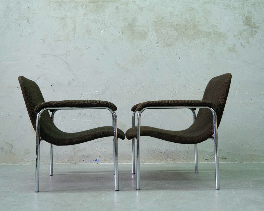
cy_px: 105
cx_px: 113
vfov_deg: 35.7
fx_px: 328
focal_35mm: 42
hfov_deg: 43.7
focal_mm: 24.7
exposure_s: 1/38
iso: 2500
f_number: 4
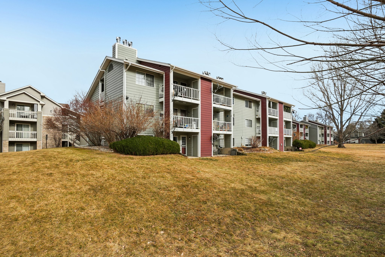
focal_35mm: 18
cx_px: 192
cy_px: 128
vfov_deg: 67.4
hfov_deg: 90.0
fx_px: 192
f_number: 8
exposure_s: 1/800
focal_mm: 12
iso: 400
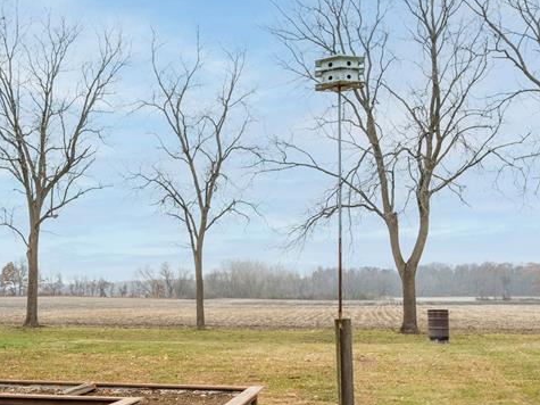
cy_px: 249
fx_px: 873
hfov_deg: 32.0
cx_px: 14
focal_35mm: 56
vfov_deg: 26.0
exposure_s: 1/125
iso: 640
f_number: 5.6
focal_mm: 18
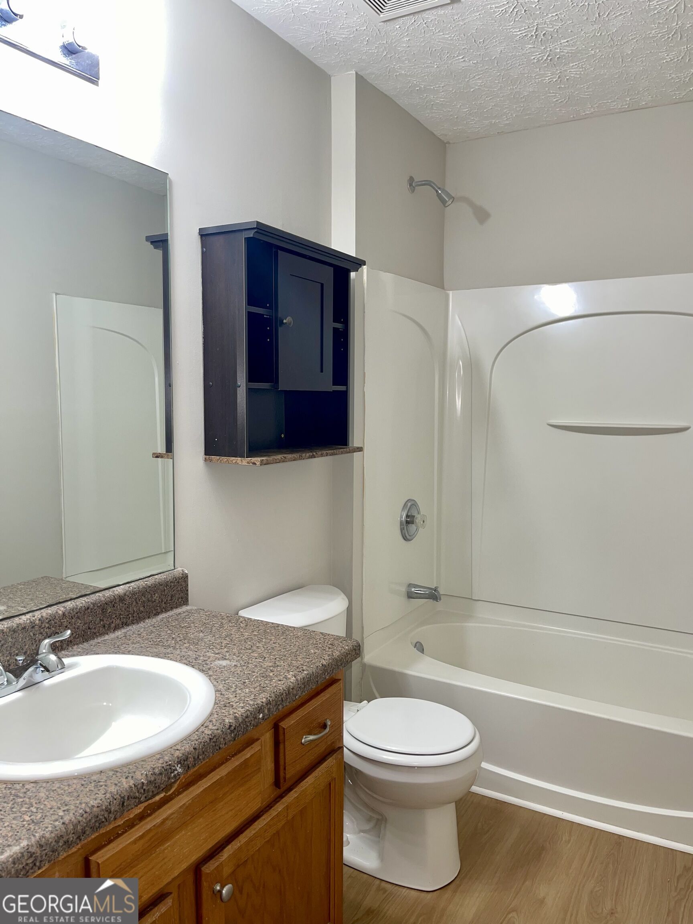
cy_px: 462
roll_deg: -0.5
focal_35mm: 25
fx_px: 667
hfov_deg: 54.9
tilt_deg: -4.5
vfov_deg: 69.4
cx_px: 346
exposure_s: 1/30
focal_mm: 5.1
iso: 32
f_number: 1.6
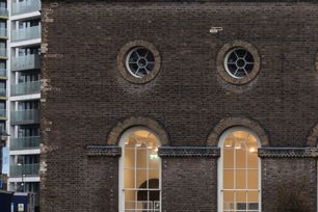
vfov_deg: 7.0
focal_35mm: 196
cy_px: 20
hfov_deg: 10.0
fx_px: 1731
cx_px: 532
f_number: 1.4
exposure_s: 1/60
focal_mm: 50
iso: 64
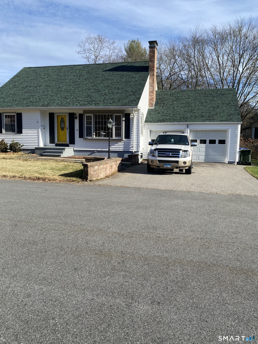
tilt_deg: -6.0
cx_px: 129
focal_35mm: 26
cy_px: 172
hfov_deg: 53.1
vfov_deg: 67.3
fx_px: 258
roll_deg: -0.9
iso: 32
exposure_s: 1/2358
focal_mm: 4.25
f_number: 1.8
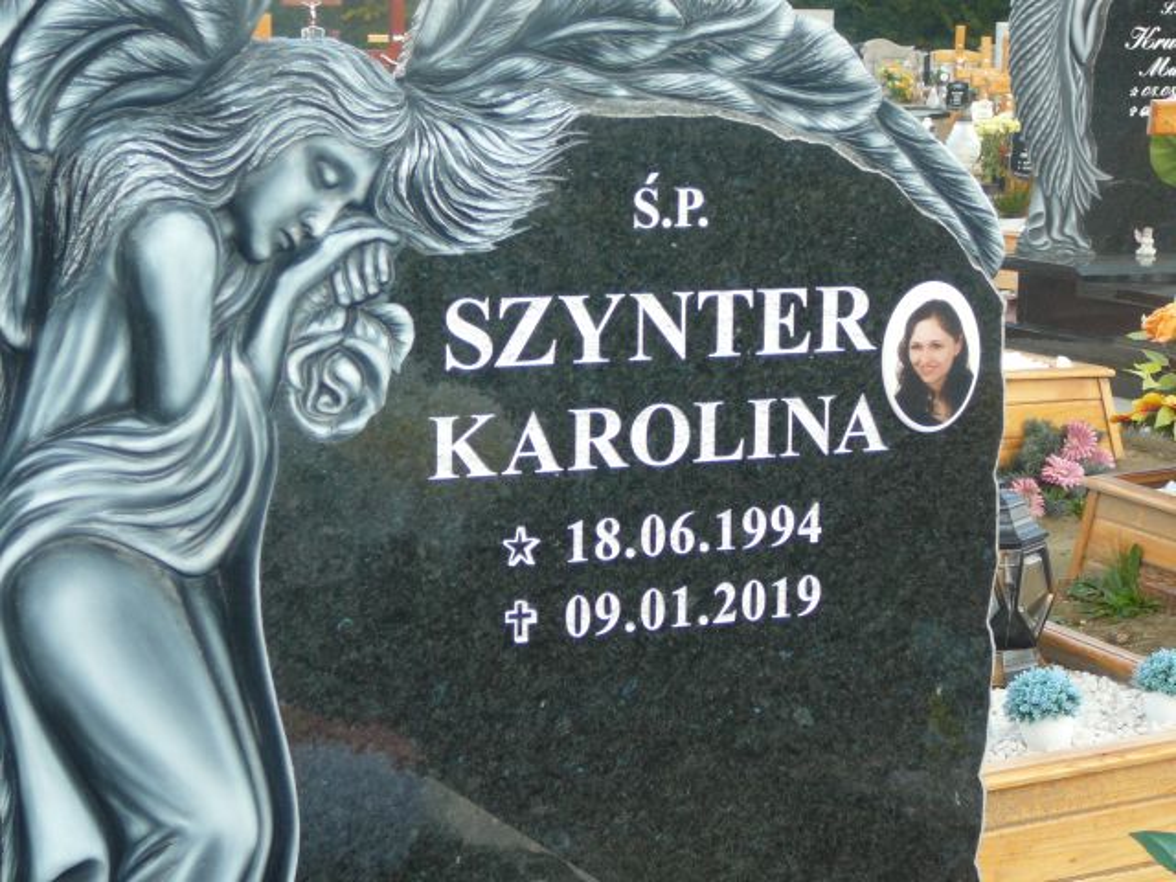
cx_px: 588
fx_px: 2616
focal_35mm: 77
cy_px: 441
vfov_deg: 19.1
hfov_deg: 25.3
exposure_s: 1/100
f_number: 3.7
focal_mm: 11.5
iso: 80
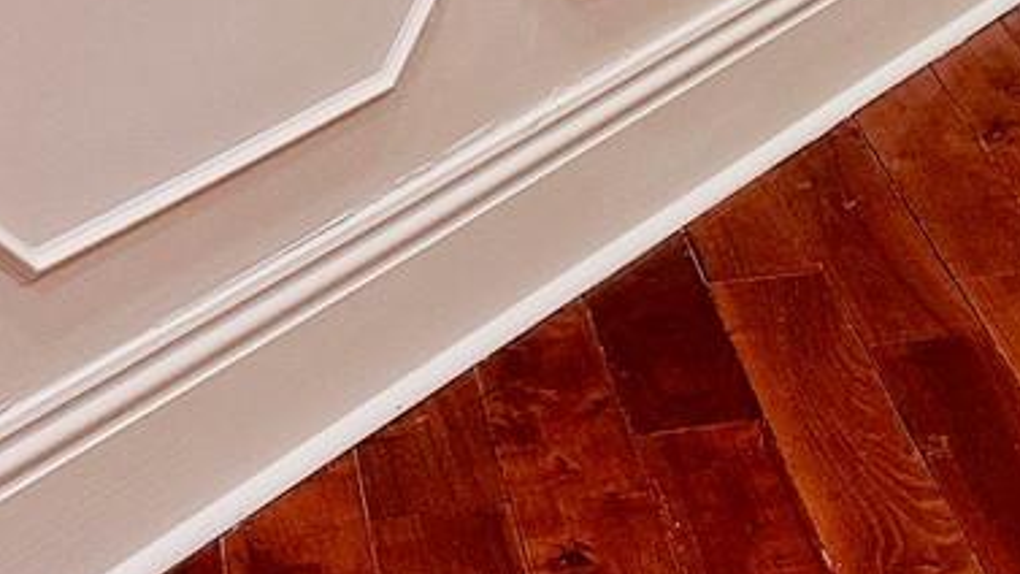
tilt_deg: -3.1
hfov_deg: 18.8
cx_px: 993
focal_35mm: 111
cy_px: -888
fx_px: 3002
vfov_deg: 9.5
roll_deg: -0.6
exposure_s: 1/120
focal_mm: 6.86
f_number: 1.78
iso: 200
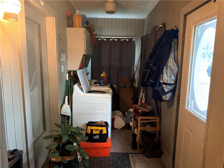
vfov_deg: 56.8
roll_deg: -1.4
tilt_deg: -9.4
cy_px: 84
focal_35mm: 24
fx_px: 155
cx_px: 112
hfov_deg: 71.6
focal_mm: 6.76
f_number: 1.78
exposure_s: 1/40
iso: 500
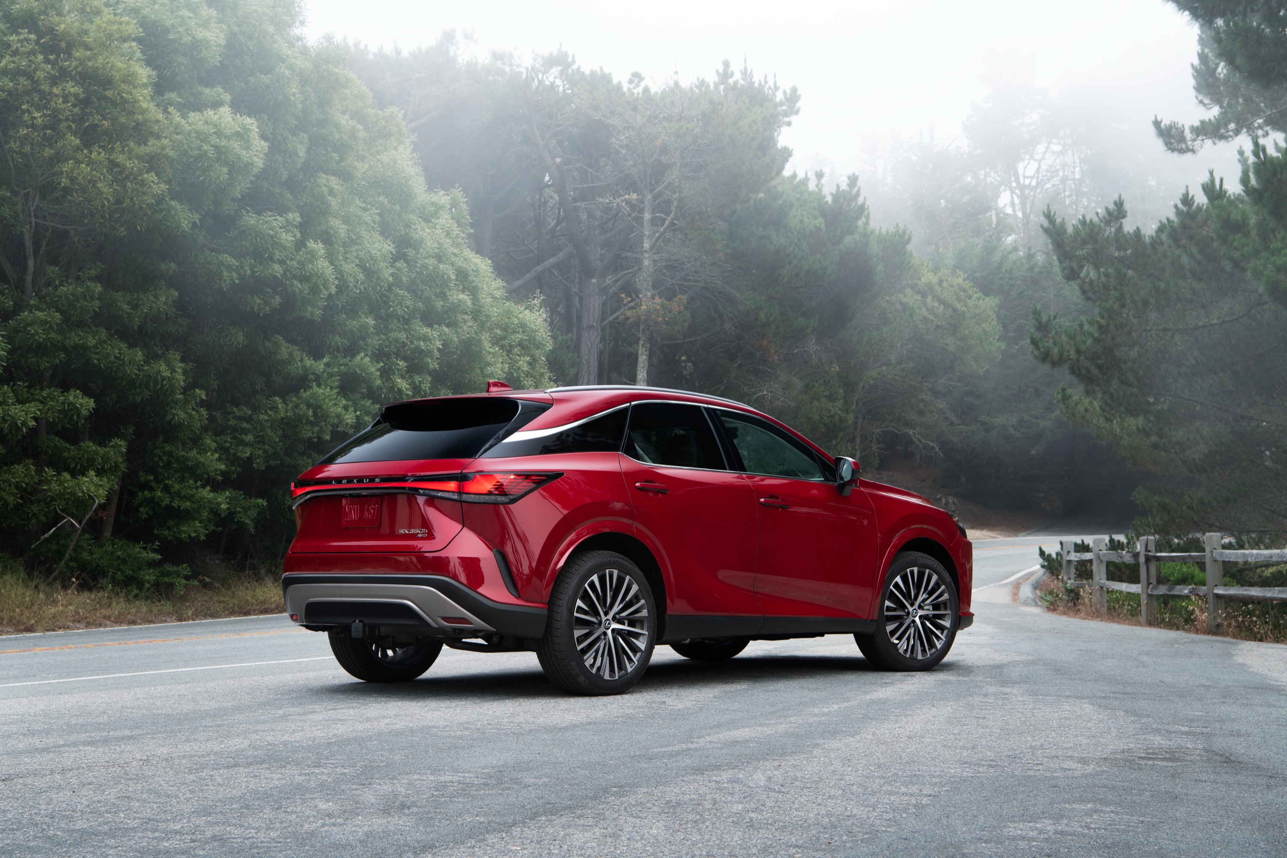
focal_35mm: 55
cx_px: 644
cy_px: 429
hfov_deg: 36.2
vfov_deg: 24.6
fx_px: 1966
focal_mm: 55
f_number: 8
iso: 200
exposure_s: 1/25
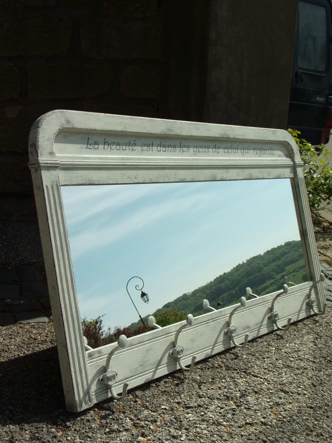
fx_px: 499
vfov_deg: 47.9
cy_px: 222
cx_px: 166
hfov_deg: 36.8
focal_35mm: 39
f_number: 12.95
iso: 80
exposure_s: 1/140
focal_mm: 7
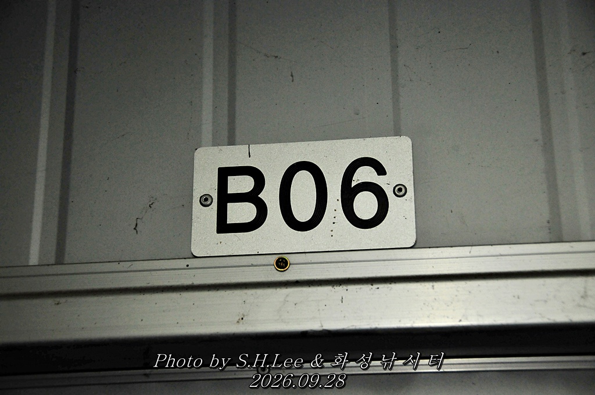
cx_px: 298
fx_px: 1238
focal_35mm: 75
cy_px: 198
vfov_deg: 18.1
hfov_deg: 27.0
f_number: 4.8
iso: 1000
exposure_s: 1/60
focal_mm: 50
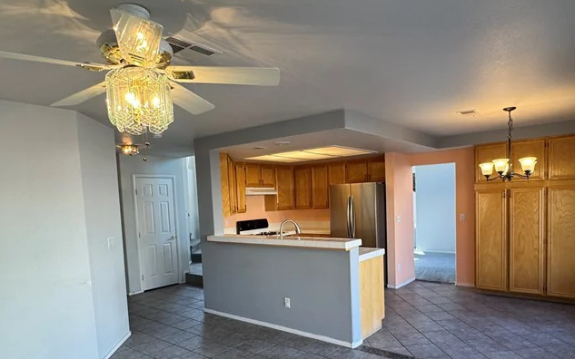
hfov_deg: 74.6
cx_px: 313
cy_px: 230
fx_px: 376
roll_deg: +2.2
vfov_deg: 50.4
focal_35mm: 24
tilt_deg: -3.8
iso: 125
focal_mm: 2.22
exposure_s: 1/120
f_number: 2.2
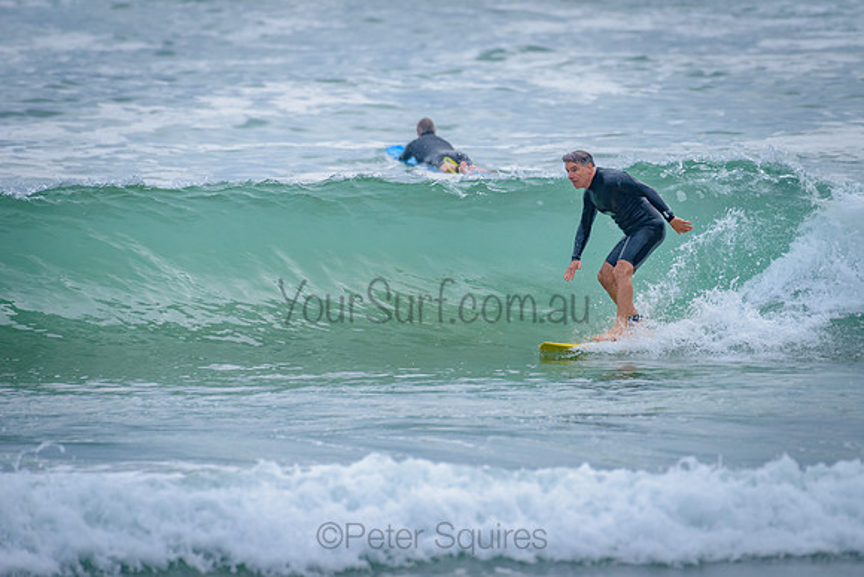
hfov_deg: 3.3
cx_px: 541
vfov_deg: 2.2
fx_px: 15094
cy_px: 214
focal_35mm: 629
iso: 800
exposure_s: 1/2000
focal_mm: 500
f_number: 6.3
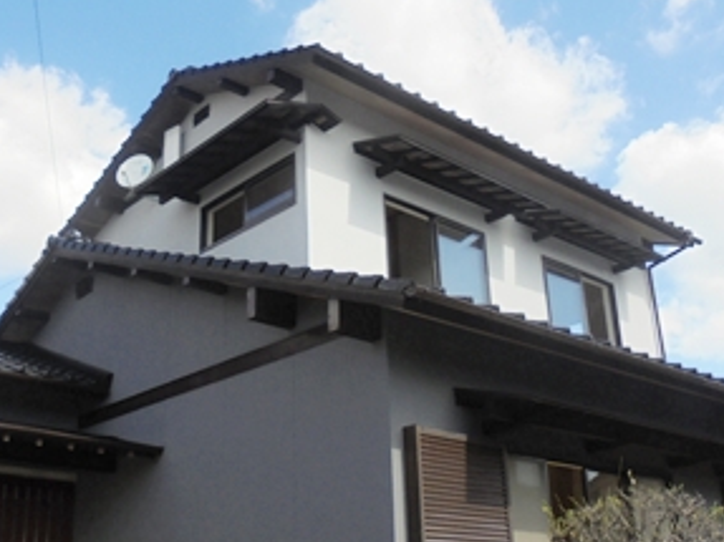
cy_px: 311
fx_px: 711
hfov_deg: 54.0
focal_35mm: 34
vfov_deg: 41.7
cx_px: 354
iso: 100
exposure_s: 1/800
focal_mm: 4.6
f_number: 3.5
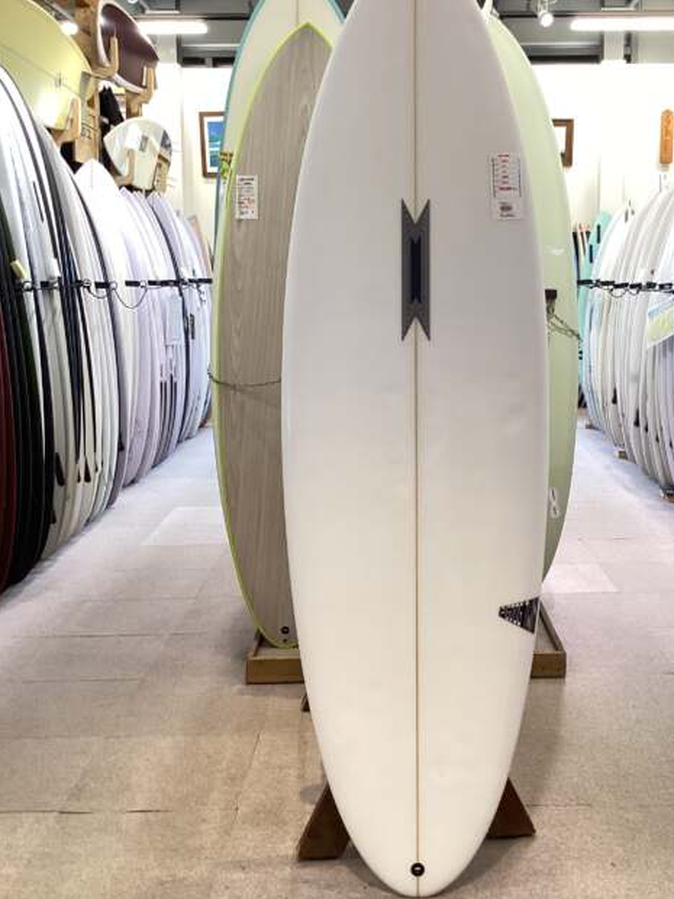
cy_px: 394
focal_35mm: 40
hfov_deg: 35.8
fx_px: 1038
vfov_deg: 46.7
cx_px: 410
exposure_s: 1/50
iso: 125
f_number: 2.4
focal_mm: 3.3
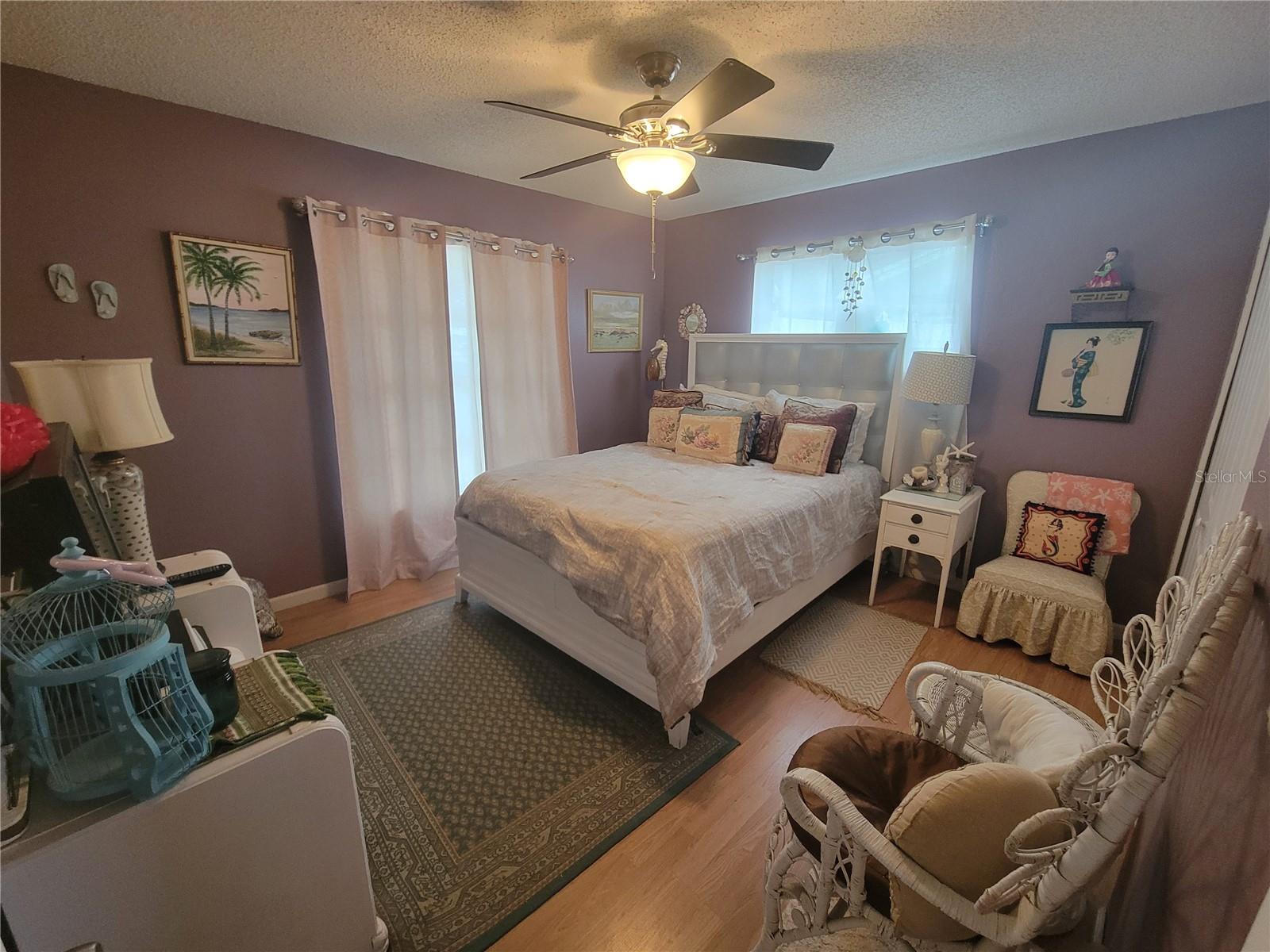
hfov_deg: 106.2
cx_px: 635
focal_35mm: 13
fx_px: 477
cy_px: 476
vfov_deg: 89.9
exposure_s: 1/60
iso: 400
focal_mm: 2.2
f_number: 2.2
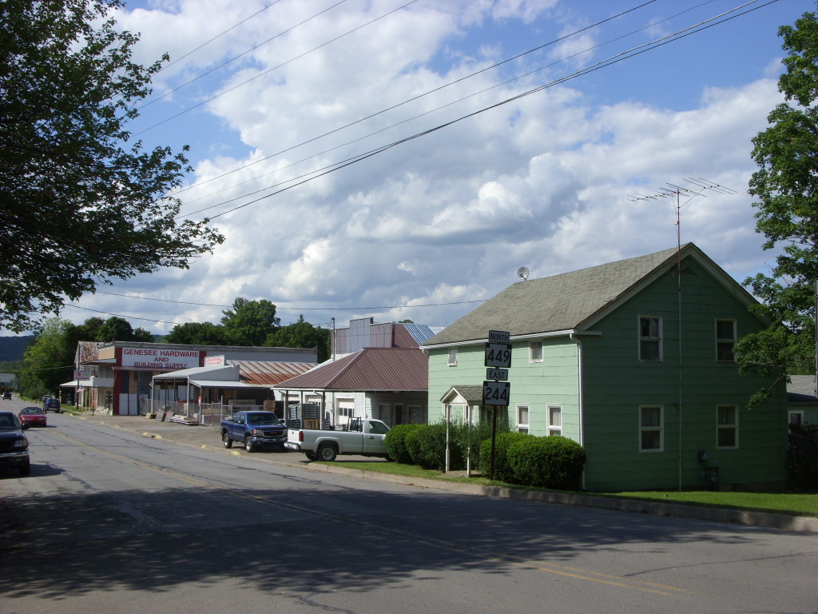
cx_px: 409
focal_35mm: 38
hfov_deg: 49.0
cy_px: 307
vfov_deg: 37.7
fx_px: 898
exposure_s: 1/770
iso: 50
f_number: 4.9
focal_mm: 6.3
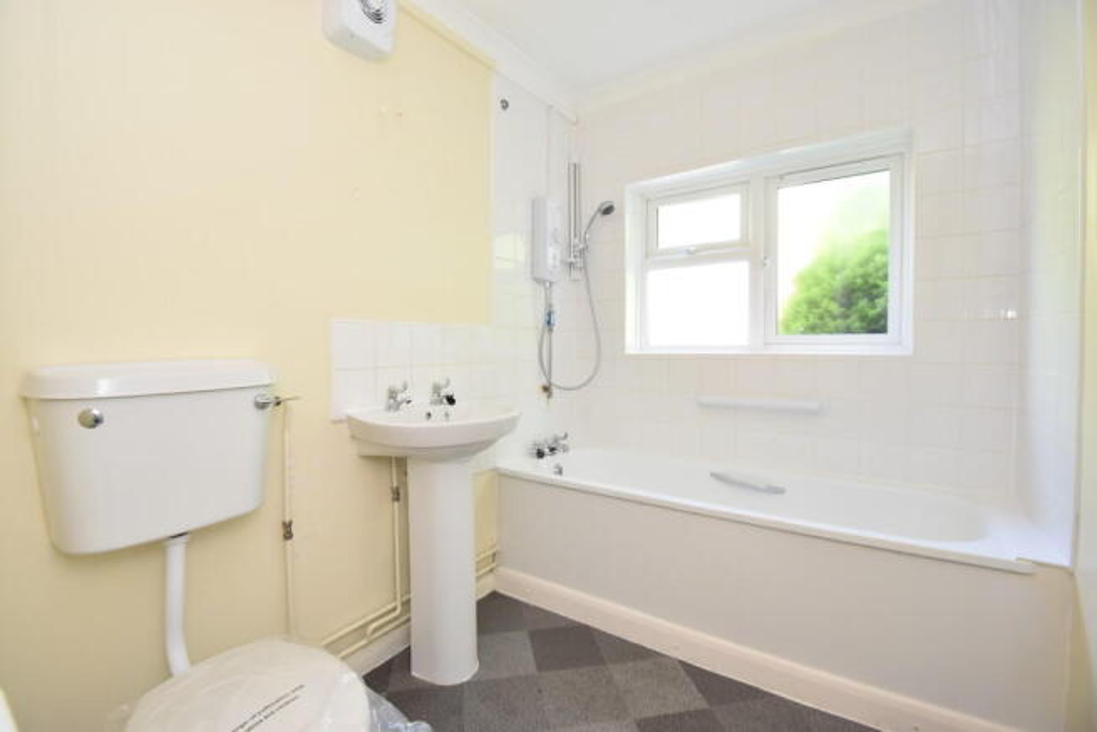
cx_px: 548
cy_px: 366
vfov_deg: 77.4
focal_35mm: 15
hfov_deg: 100.4
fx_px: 457
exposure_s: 1/125
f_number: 4
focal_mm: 10
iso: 1000
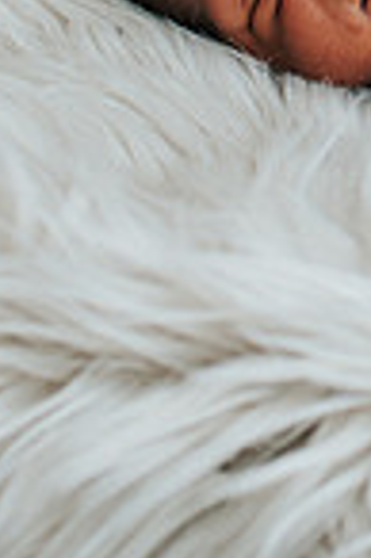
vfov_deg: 13.5
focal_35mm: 148
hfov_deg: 9.0
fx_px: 2293
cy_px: -132
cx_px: 591
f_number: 3.2
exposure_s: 1/250
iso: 800
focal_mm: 35
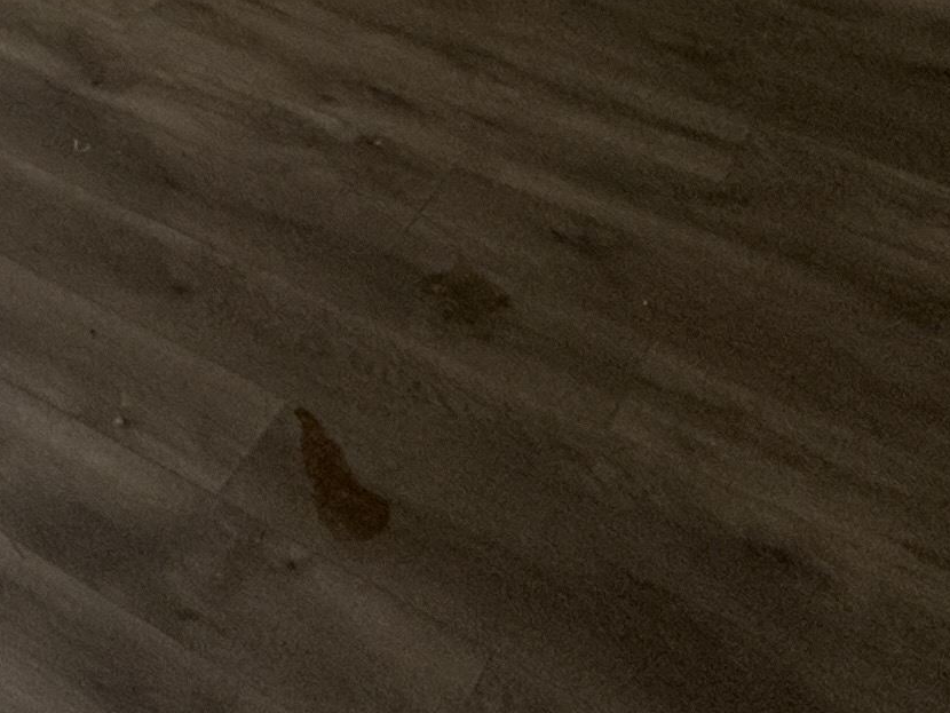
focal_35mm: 68
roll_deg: +0.4
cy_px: -697
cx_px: -191
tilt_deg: -9.8
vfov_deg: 16.6
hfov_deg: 25.6
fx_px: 1867
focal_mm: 2.22
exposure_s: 1/99
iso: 250
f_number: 2.2
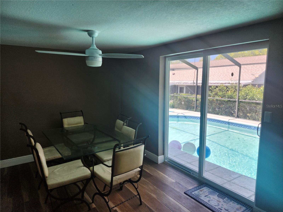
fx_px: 188
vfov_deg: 58.9
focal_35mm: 23
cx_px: 142
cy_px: 106
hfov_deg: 73.9
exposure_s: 1/180
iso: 50
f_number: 1.8
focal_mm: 5.54
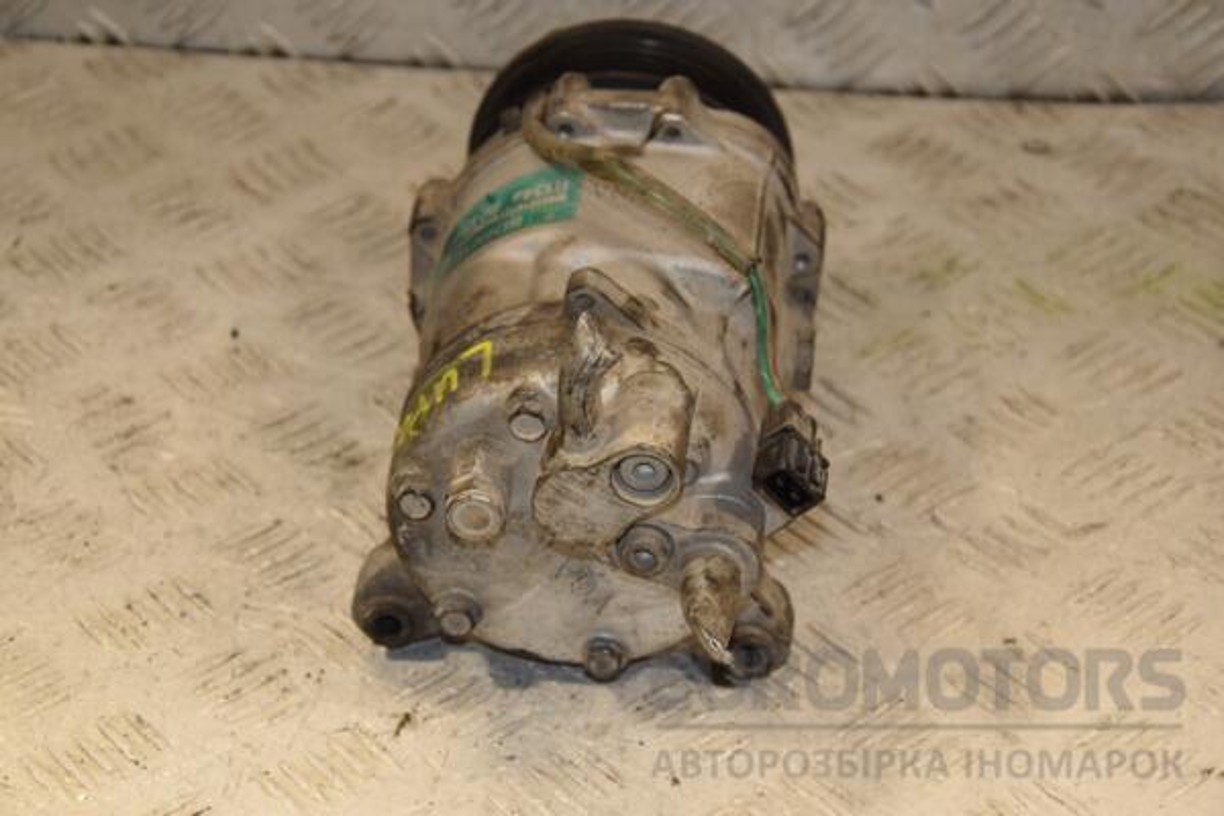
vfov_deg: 13.8
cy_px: 408
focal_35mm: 99
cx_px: 612
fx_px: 3366
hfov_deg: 20.6
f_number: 7.1
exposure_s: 1/200
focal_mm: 66
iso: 800
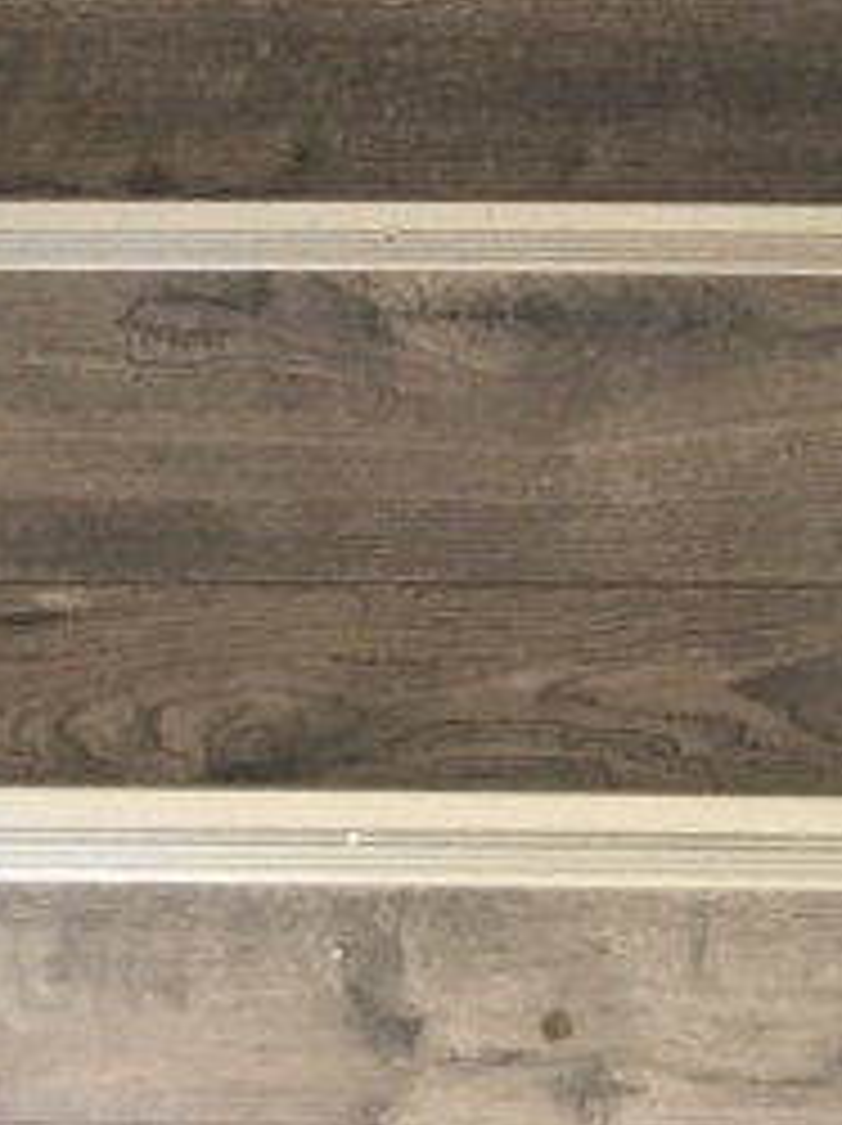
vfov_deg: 14.2
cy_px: -1053
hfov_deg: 12.4
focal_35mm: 119
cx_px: 371
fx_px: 3866
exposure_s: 1/30
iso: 80
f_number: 2.2
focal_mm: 4.15
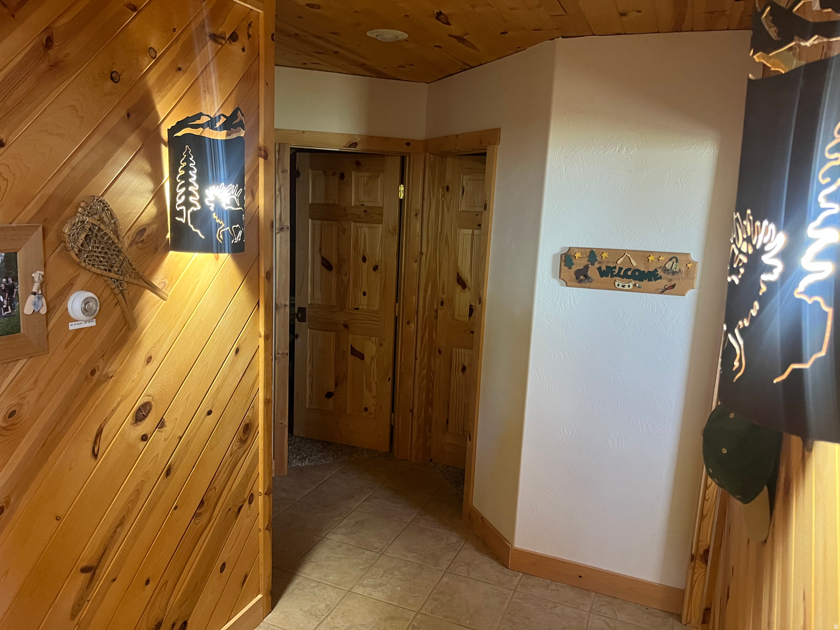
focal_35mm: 26
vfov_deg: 53.1
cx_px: 420
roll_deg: -2.1
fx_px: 631
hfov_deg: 67.3
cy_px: 315
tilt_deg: -11.4
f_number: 1.6
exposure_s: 1/60
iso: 500
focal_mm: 5.1
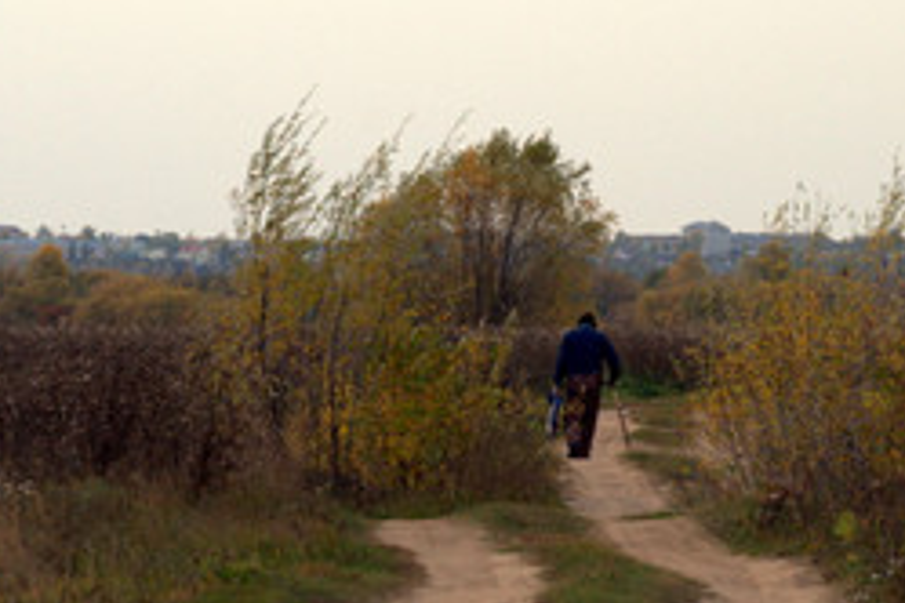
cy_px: 369
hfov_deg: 5.3
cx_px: 592
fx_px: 9854
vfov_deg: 3.5
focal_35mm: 392
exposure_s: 1/125
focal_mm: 130
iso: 800
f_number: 8
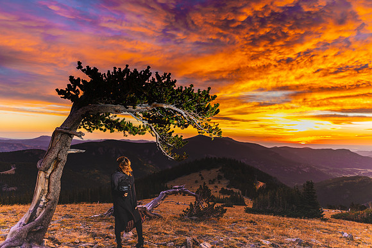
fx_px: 248
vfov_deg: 53.2
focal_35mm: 24
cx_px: 186
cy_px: 124
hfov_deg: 73.7
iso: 100
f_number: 1.4
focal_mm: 24
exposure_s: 1/160
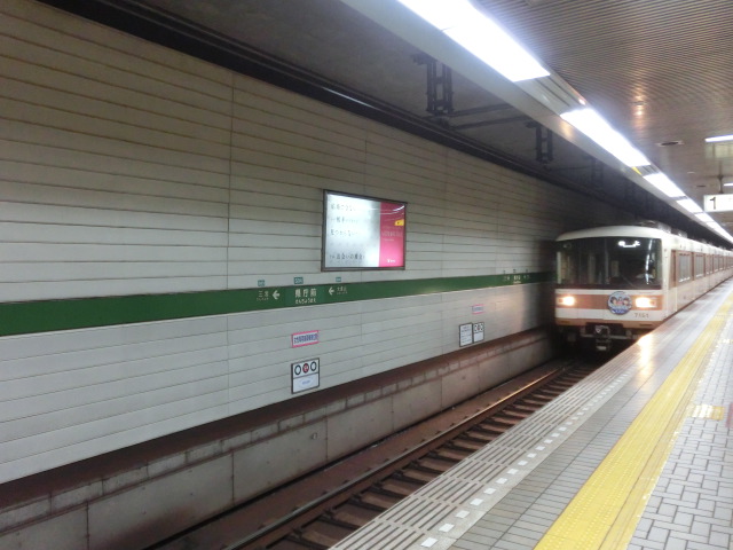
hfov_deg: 63.4
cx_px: 366
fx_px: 593
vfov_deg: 49.7
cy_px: 275
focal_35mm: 28
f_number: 3
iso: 800
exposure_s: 1/80
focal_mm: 5
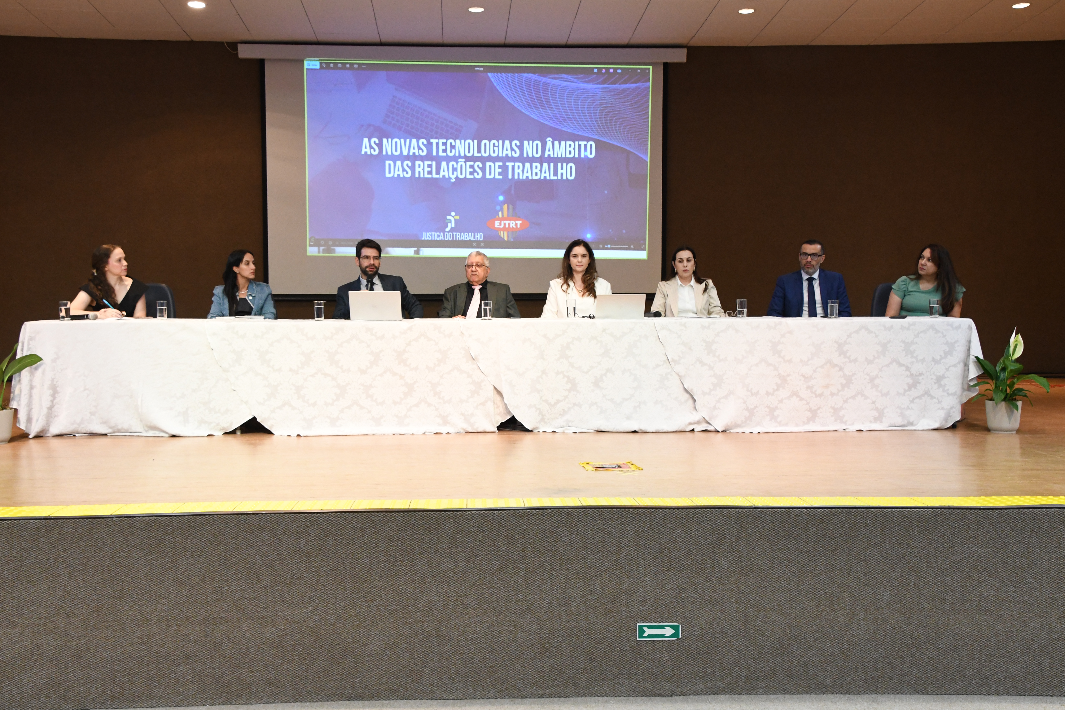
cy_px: 355
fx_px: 1242
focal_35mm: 42
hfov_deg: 46.4
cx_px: 532
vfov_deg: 31.9
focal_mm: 28
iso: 2500
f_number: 8
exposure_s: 1/30
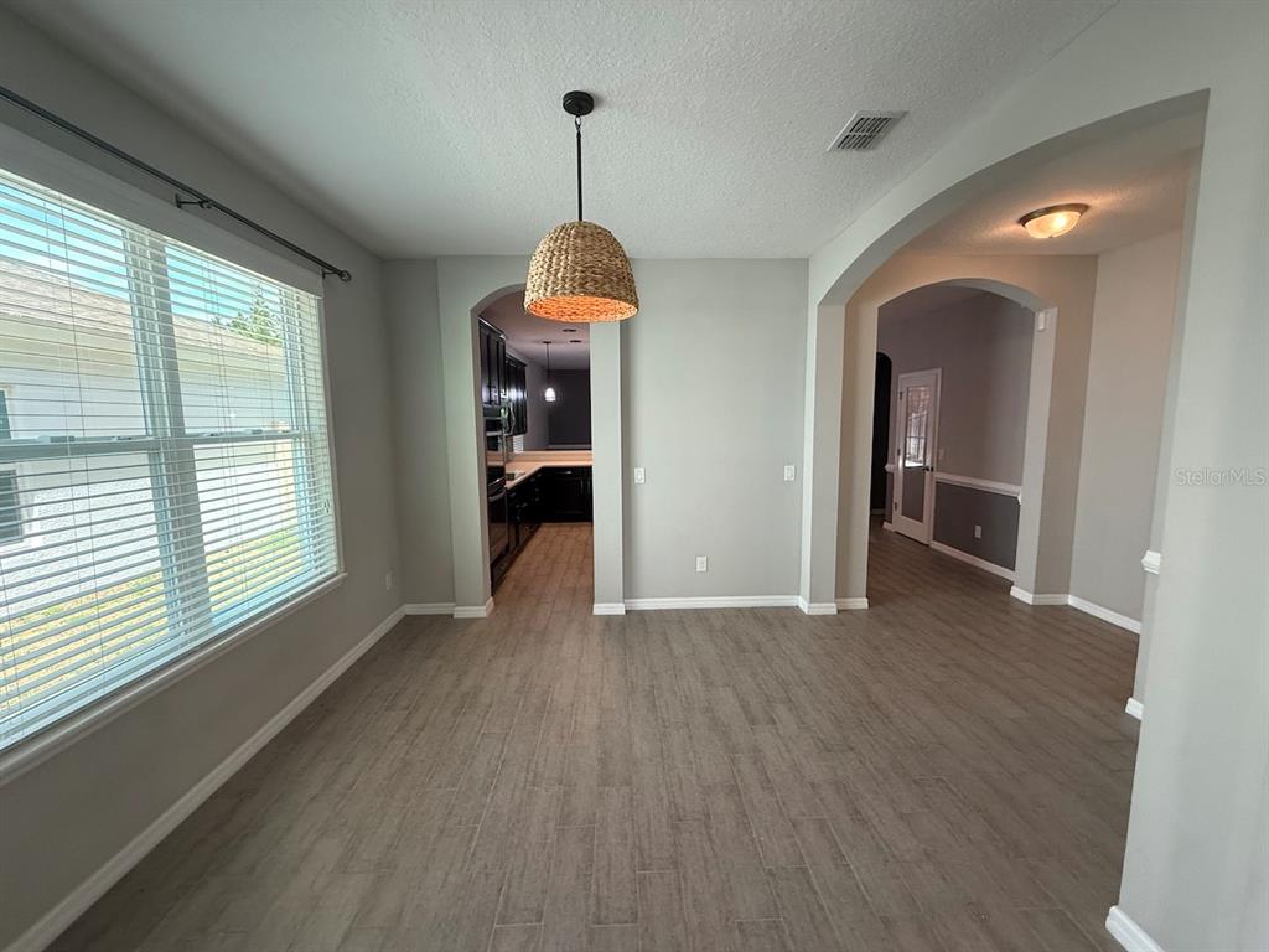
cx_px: 634
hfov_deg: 102.1
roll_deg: +0.7
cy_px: 476
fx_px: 513
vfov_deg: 85.7
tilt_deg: -5.4
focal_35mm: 14
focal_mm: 2.22
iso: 320
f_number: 2.2
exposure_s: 1/120
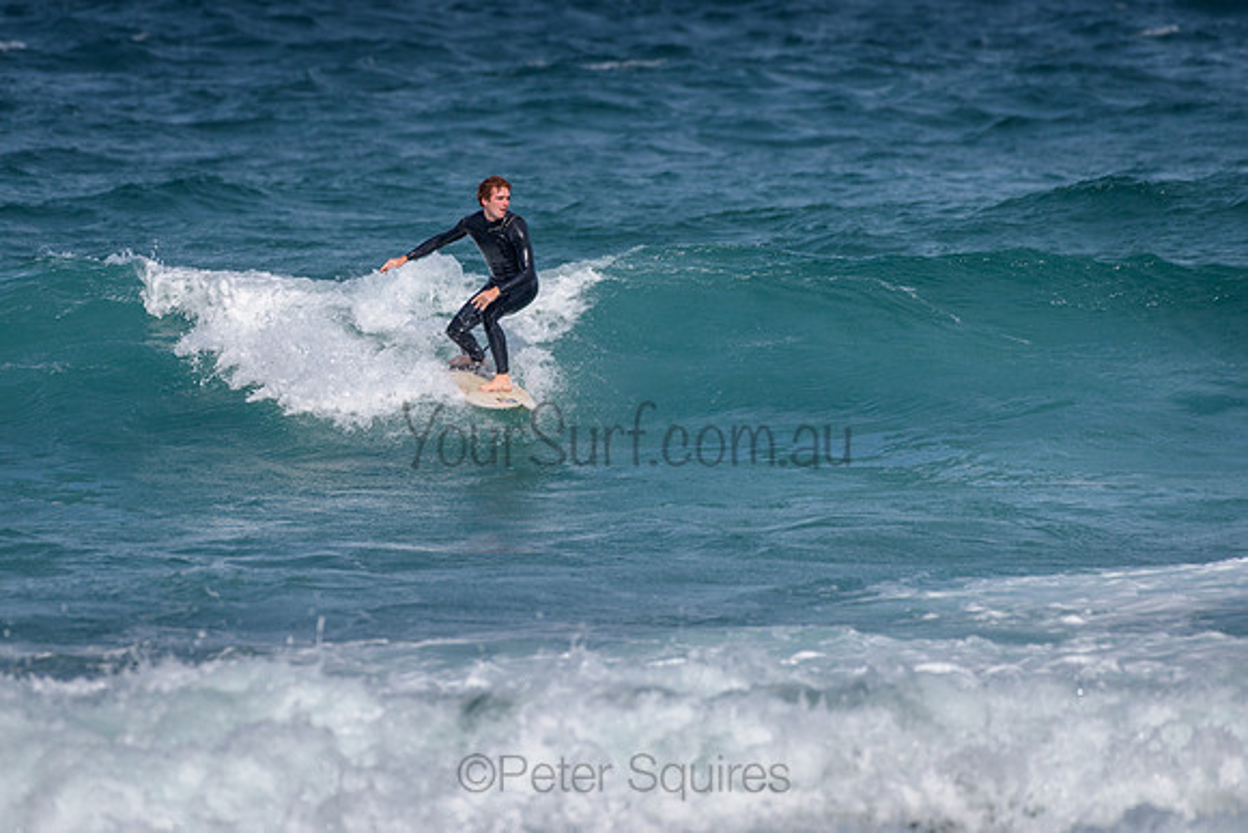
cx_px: 483
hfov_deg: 3.4
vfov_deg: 2.2
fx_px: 21246
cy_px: 323
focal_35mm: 613
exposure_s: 1/2000
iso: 125
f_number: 5.6
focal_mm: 500
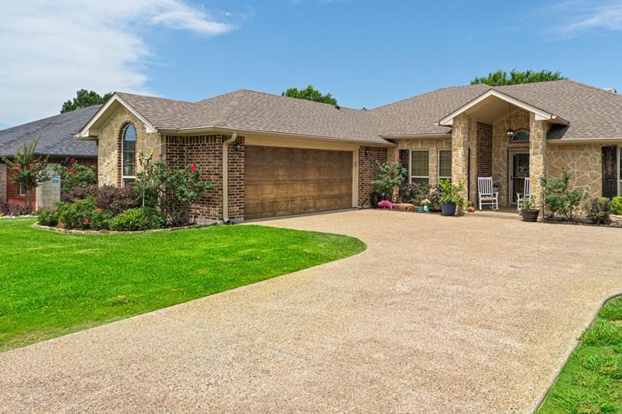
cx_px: 421
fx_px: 449
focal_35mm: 26
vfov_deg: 49.2
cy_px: 167
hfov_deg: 67.3
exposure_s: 1/400
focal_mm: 19
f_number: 10
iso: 400
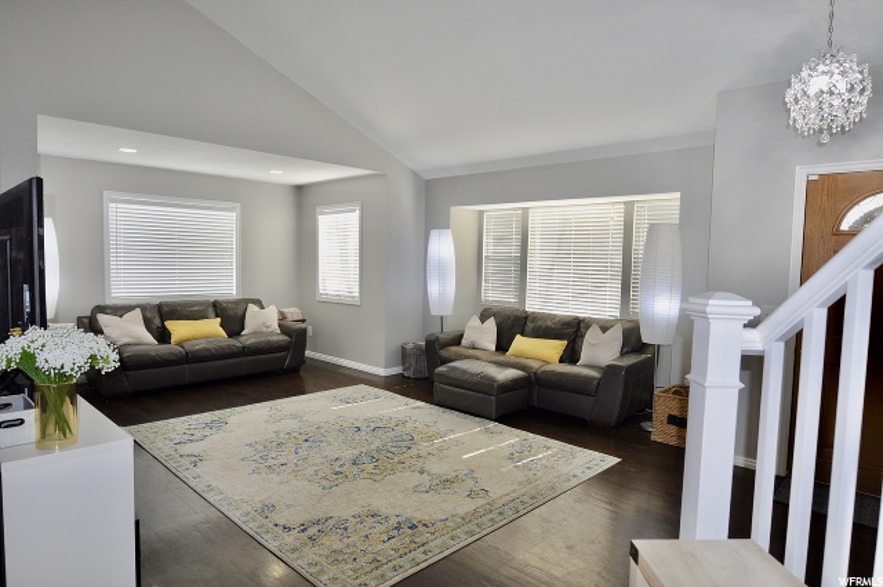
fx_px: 514
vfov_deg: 59.4
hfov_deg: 81.3
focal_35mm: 21
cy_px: 294
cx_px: 442
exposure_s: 1/200
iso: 400
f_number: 2.8
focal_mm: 14
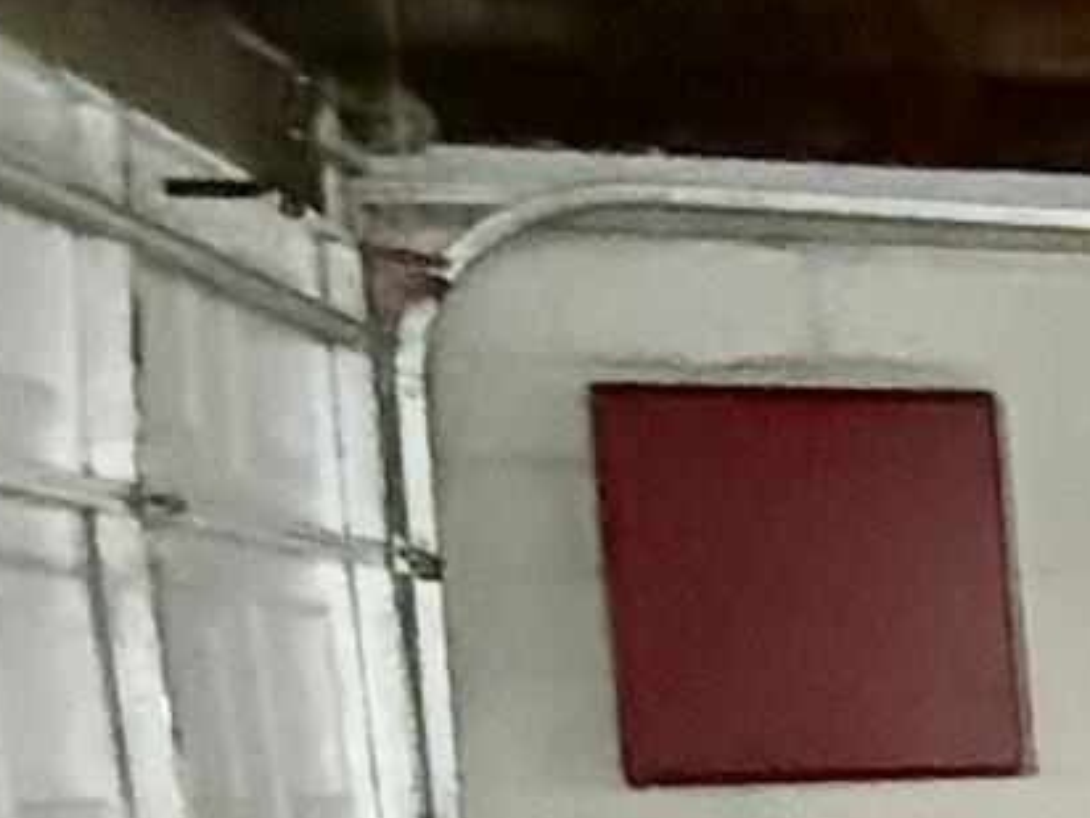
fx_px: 3212
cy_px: 958
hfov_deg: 11.0
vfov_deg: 14.1
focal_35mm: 102
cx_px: 3378
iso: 1000
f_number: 2.2
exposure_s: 1/60
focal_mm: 2.22
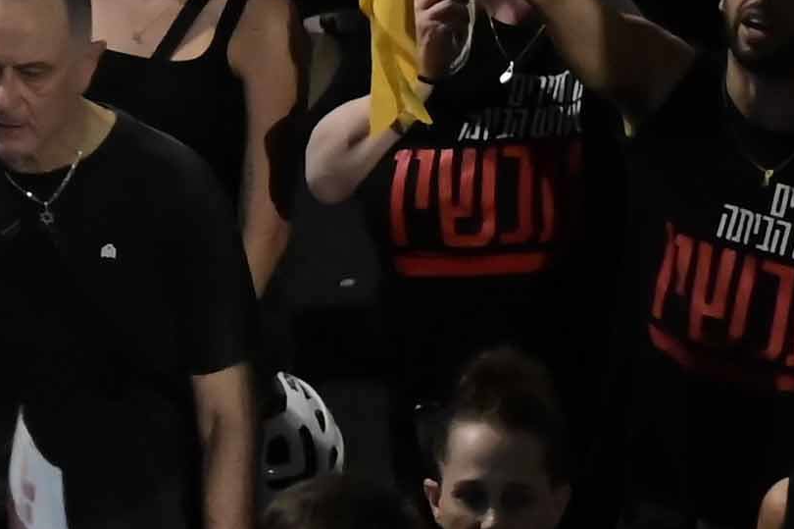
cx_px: -842
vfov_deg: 1.7
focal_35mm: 784
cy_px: -611
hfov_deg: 2.6
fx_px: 17280
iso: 8000
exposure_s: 1/250
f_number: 2.8
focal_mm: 105
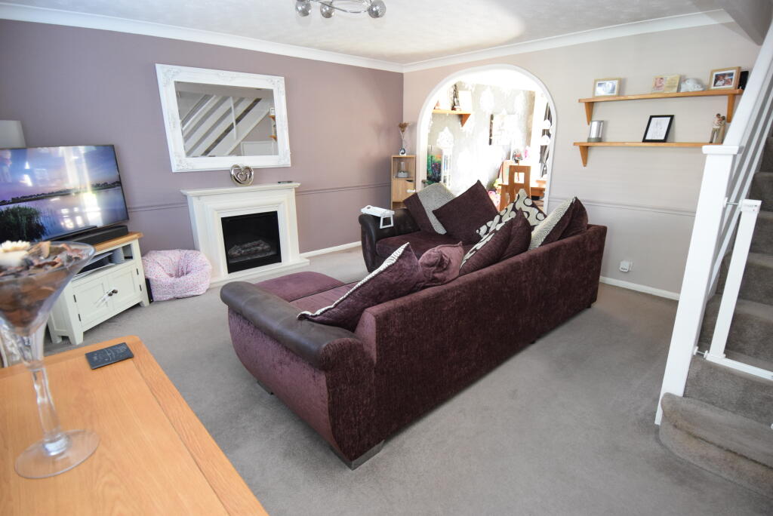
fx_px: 387
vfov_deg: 67.5
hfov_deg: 90.0
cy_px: 258
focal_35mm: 18
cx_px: 386
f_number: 4
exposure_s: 1/60
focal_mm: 12
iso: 2200
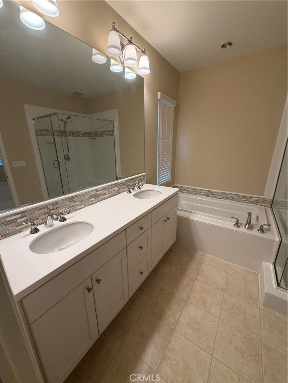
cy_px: 192
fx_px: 155
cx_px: 144
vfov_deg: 102.1
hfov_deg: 85.7
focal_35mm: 14
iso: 200
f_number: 2.2
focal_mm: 2.22
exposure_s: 1/120
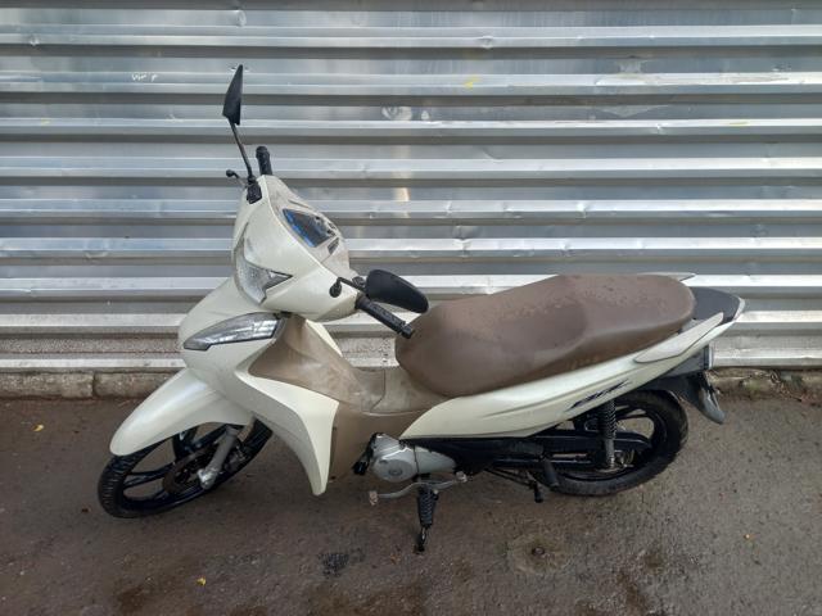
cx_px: 411
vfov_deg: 54.9
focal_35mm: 25
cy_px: 308
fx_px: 594
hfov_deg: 69.4
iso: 25
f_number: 2
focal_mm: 4.6
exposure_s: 1/100
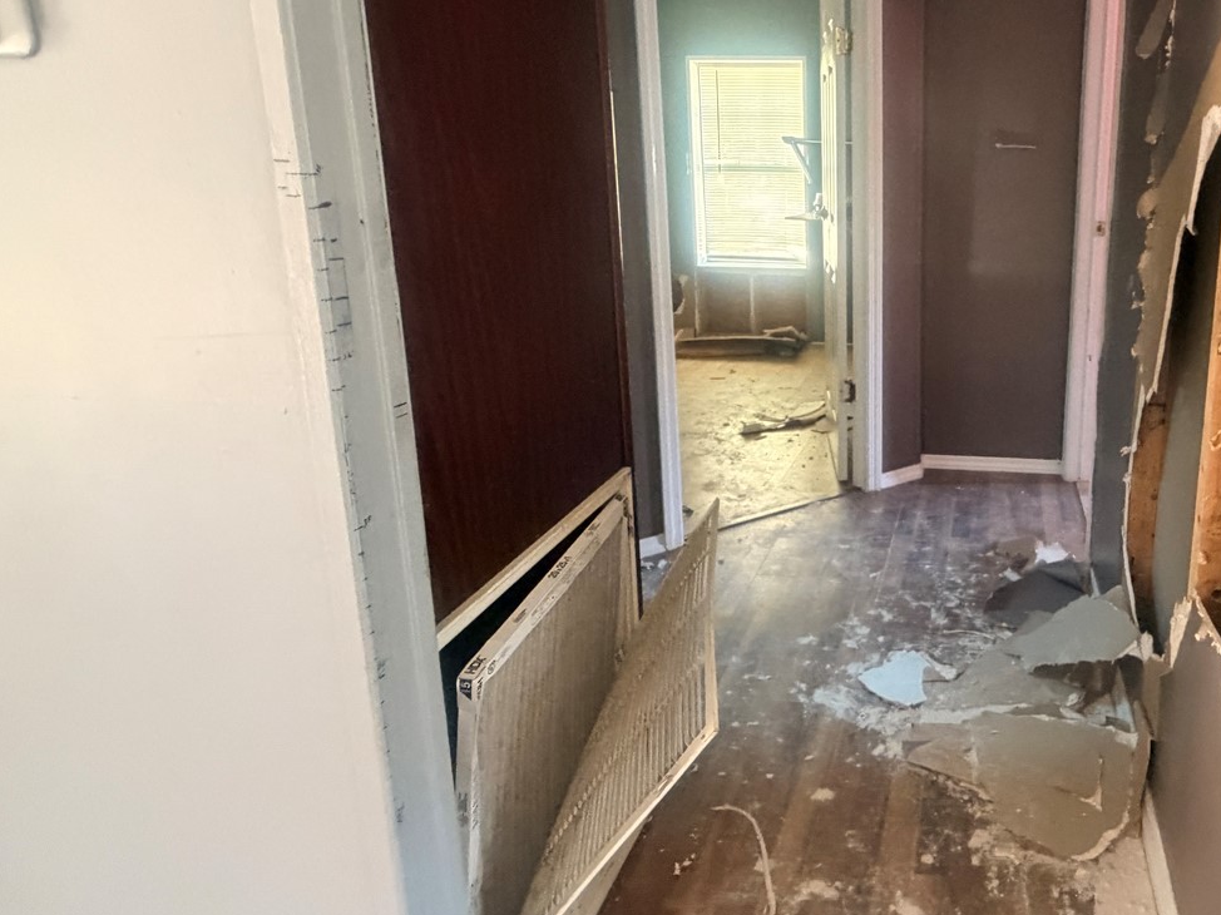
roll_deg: -0.5
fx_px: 811
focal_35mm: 23
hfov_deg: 68.5
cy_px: 331
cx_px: 935
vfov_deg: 58.0
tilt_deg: -11.4
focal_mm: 2.22
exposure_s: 1/60
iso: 800
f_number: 2.2
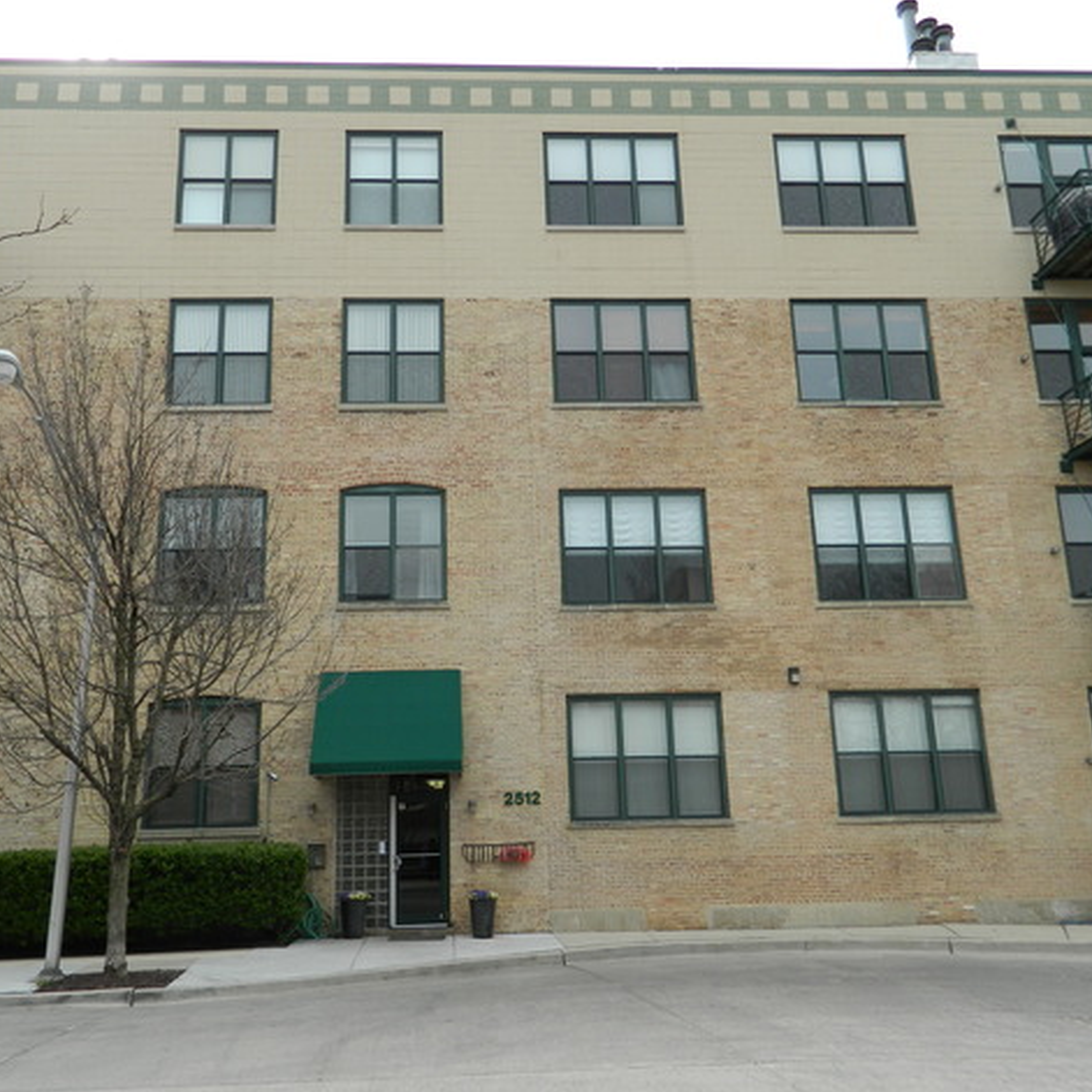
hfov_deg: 54.0
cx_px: 498
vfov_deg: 54.0
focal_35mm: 30
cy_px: 540
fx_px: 1071
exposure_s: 1/320
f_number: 3.1
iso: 80
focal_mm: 4.5
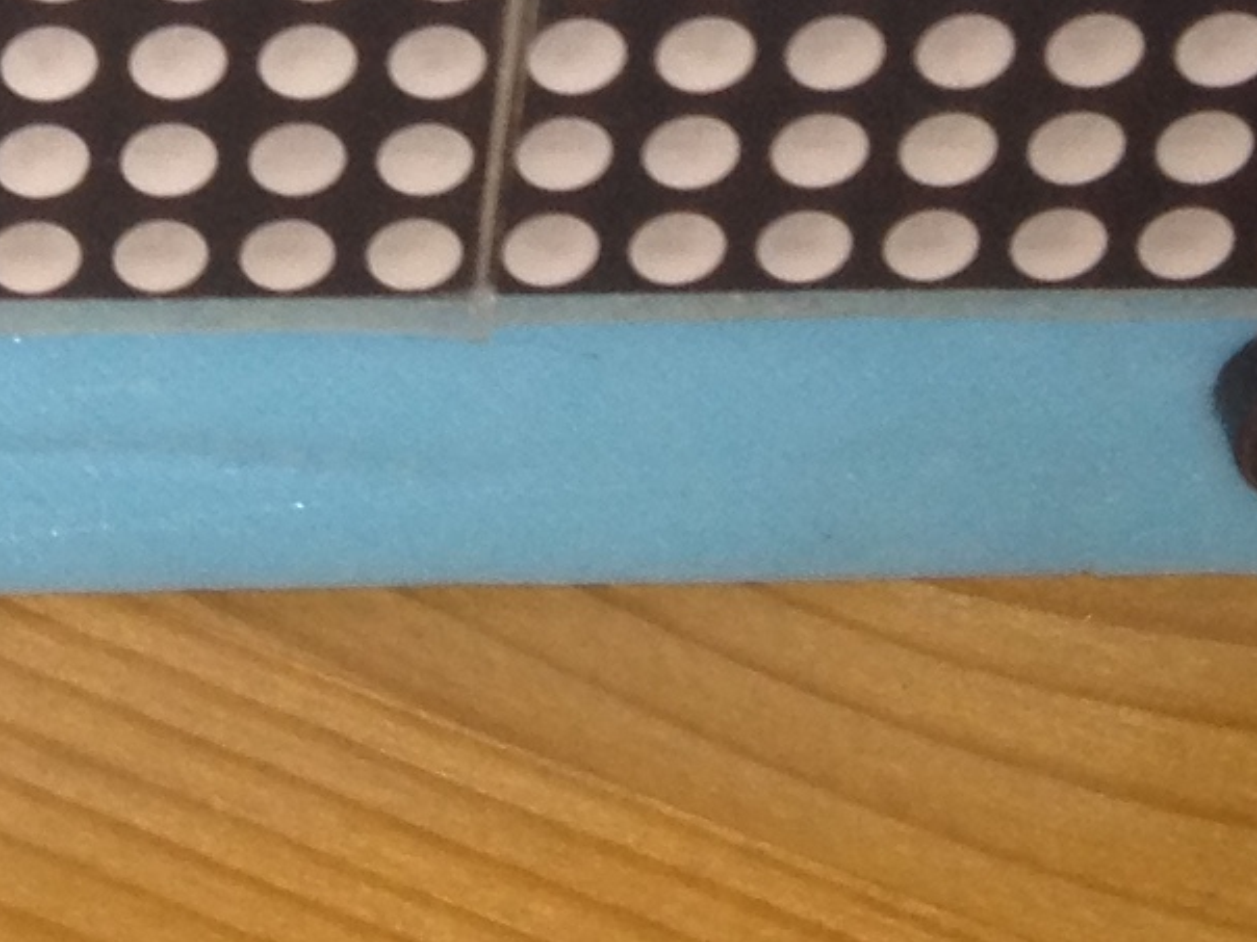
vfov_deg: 7.5
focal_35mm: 189
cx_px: -585
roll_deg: -2.1
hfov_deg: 10.2
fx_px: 6863
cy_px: -967
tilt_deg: -34.8
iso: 50
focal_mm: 4.28
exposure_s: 1/57
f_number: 2.4
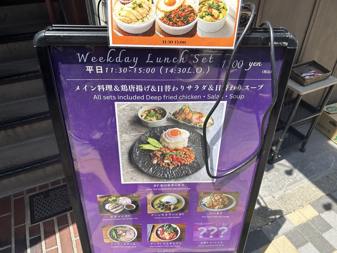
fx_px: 253
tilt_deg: -35.4
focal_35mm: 26
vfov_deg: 53.1
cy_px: 126
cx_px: 168
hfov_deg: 67.3
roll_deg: +1.1
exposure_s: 1/1808
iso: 50
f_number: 1.5
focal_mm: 5.7
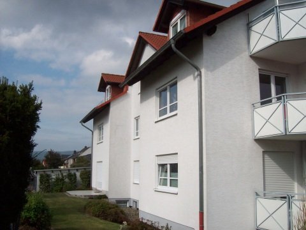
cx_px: 153
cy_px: 115
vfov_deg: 39.7
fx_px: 318
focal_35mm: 36
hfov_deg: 51.4
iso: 80
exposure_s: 1/708
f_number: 4.8
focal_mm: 6
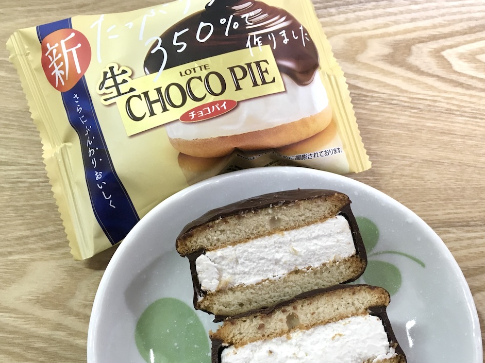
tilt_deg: -60.8
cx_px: 275
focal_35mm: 37
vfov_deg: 38.5
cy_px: 213
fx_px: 518
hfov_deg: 50.0
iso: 80
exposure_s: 1/30
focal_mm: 4.15
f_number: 2.2
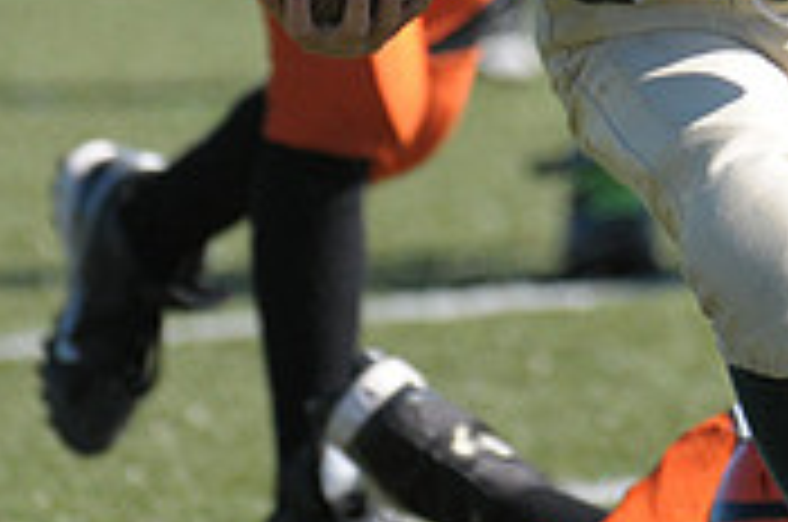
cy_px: -281
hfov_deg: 1.6
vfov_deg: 1.1
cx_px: 783
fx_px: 28316
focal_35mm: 1296
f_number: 4
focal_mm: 260
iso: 640
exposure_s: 1/3200
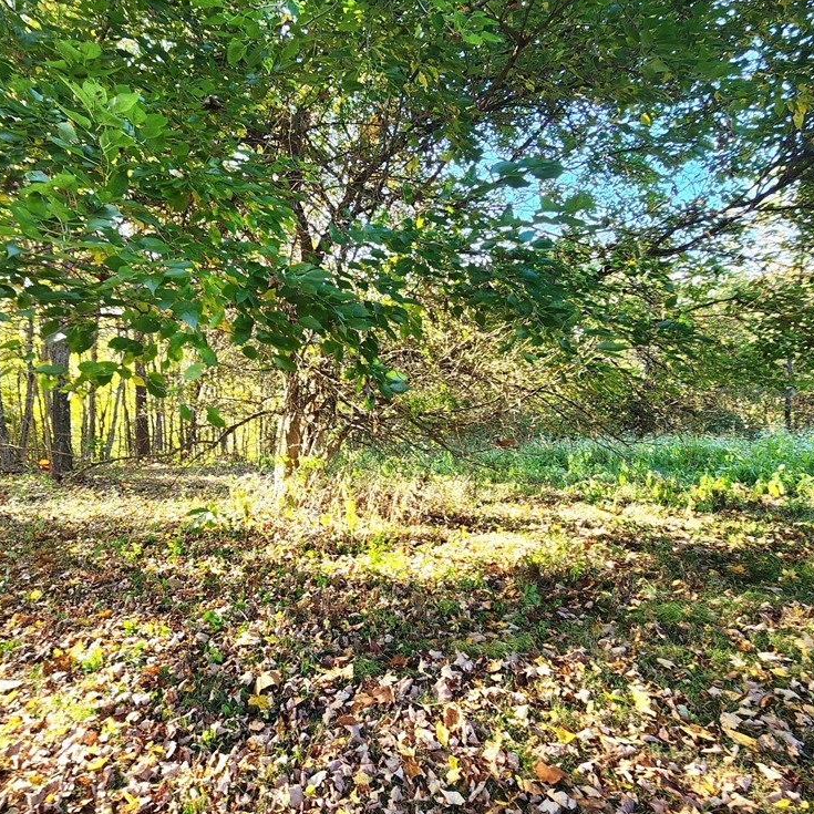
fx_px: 426
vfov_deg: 87.4
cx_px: 331
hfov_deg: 86.5
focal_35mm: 16
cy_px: 390
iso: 80
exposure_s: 1/100
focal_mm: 2.2
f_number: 2.2
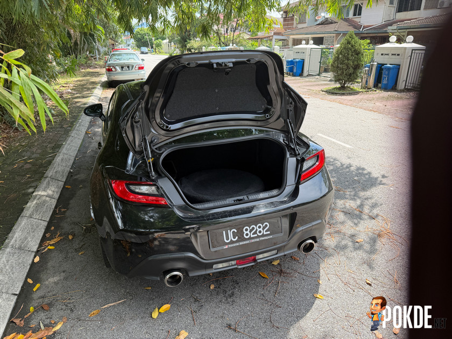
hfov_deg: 71.6
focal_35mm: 24
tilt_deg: -20.9
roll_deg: +0.2
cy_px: 170
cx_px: 226
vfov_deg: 56.8
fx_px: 313
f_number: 1.78
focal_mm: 6.76
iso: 80
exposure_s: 1/1122
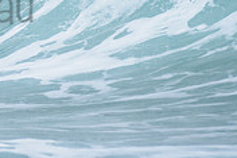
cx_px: -197
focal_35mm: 2025
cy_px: -67
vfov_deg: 0.7
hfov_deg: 1.0
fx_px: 13319
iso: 640
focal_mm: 500
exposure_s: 1/1250
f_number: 5.6
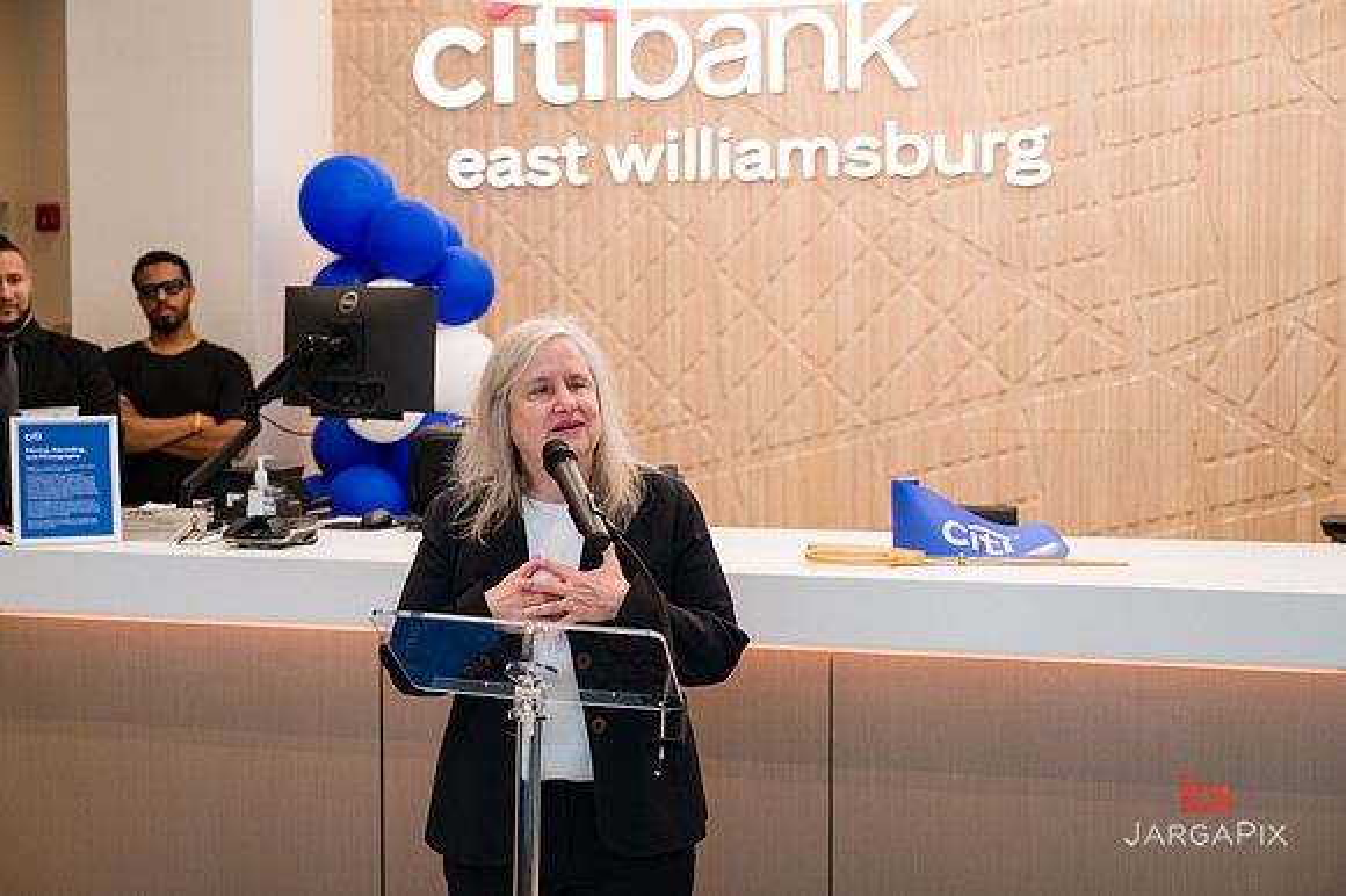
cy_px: 443
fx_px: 1956
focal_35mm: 52
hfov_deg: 38.0
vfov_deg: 25.8
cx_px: 681
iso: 400
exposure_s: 1/200
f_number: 3.2
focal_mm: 51
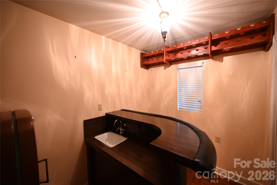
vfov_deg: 81.2
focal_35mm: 14
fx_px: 108
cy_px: 92
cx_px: 138
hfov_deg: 104.2
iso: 100
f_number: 4
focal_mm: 14
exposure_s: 1
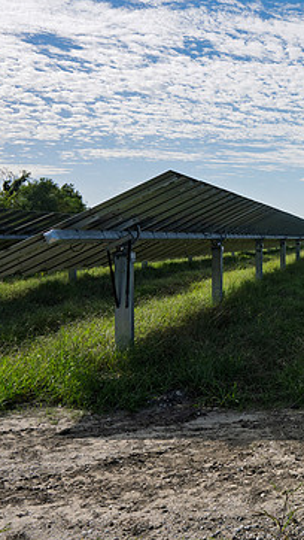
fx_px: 673
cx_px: 398
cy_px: 263
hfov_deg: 22.7
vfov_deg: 43.7
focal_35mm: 47
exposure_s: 1/500
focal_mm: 28
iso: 200
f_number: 11
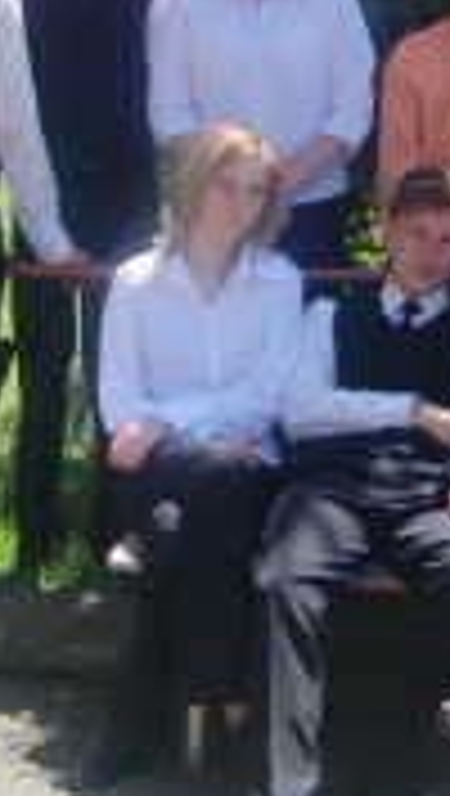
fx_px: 2326
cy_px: 135
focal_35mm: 110
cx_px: 261
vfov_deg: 19.2
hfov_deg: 11.0
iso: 64
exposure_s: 1/800
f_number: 2.6
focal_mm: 4.9
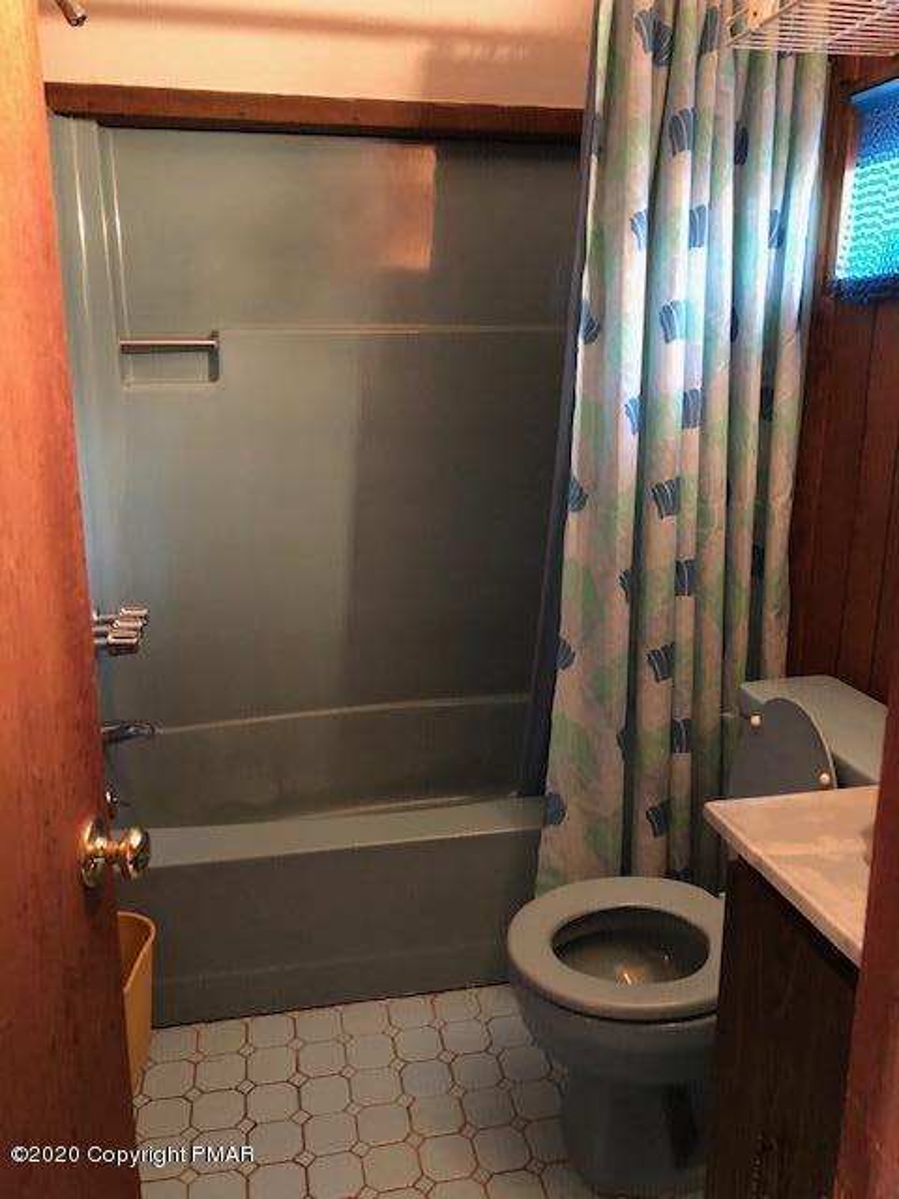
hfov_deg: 49.7
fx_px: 970
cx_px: 450
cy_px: 600
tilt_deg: -14.3
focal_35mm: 28
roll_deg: -0.5
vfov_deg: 63.4
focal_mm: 3.99
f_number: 1.8
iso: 80
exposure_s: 1/4
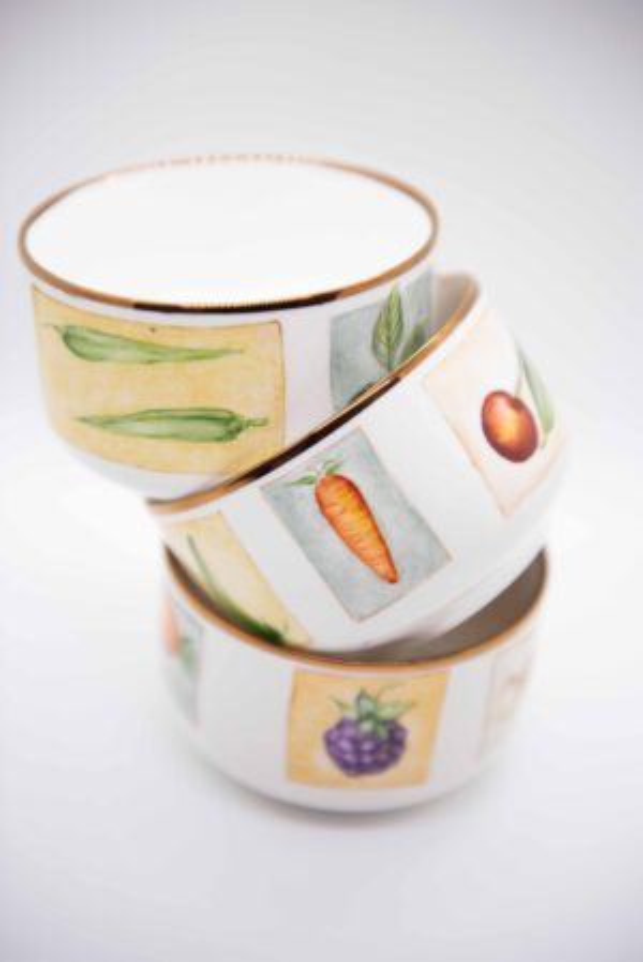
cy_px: 481
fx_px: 1872
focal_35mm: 70
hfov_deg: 19.5
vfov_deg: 28.8
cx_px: 322
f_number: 2.8
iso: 200
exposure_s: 1/320
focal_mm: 70
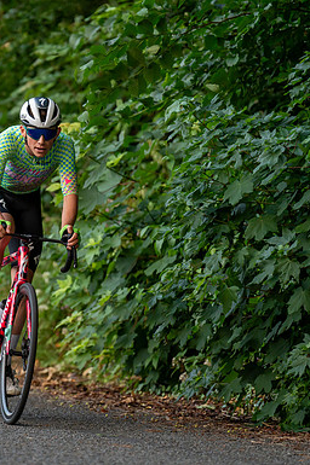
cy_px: 232
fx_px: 3610
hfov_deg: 4.9
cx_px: 24
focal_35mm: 279
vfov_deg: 7.4
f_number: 2.8
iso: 1250
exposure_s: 1/1000
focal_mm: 185
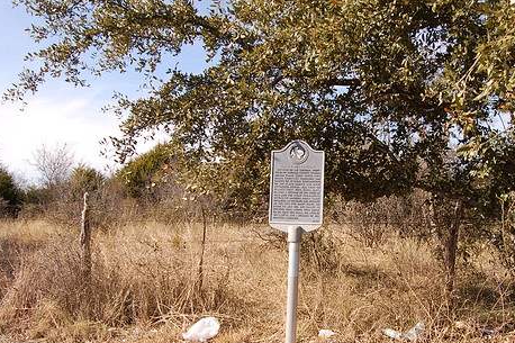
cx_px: 302
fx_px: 543
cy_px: 199
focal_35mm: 38
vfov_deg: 35.0
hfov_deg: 50.5
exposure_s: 1/250
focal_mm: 20
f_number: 8
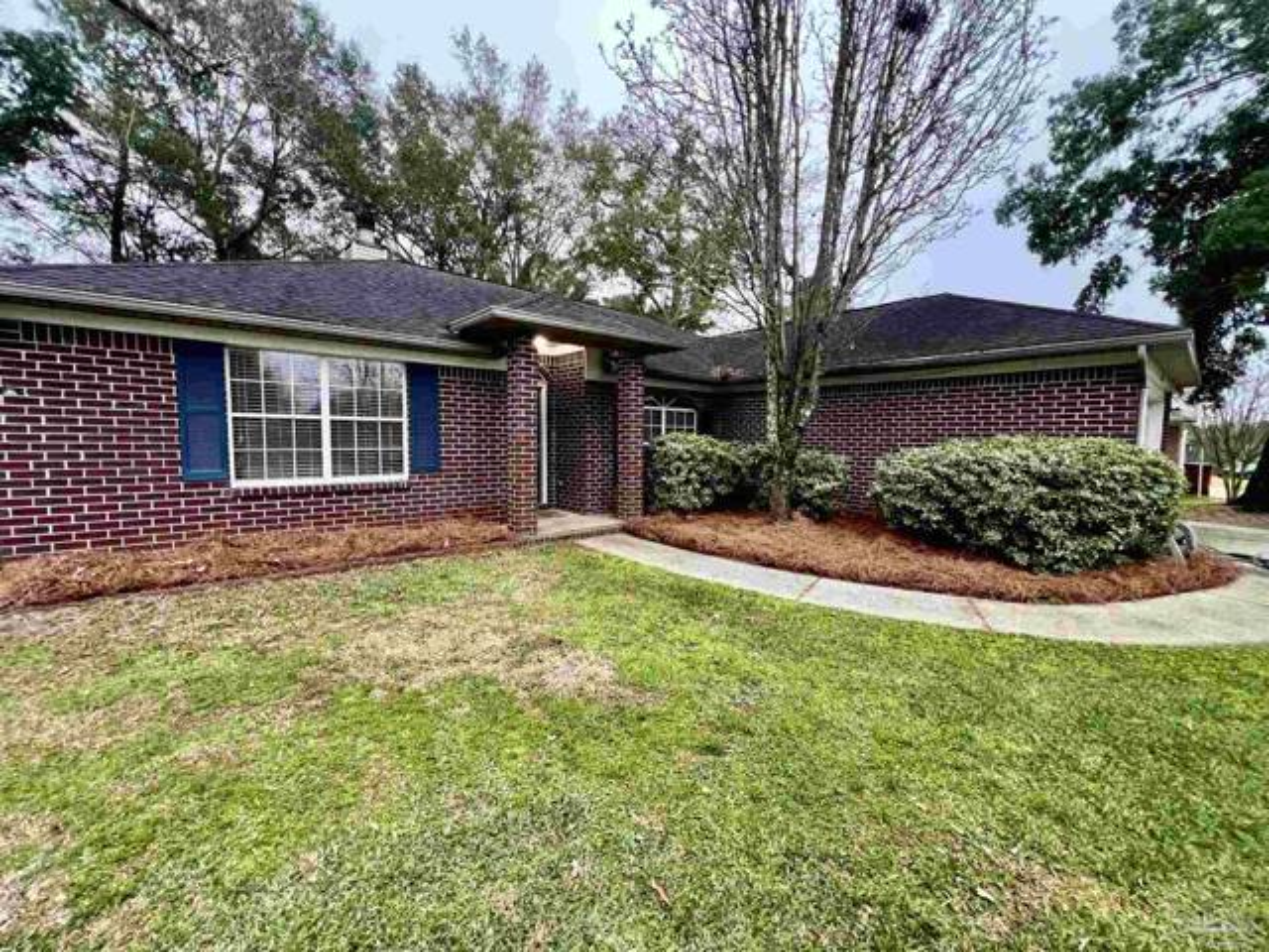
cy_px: 476
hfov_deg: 106.2
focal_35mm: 13
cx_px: 634
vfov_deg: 89.9
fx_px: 477
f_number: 1.8
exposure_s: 1/99
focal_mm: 1.57
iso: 250
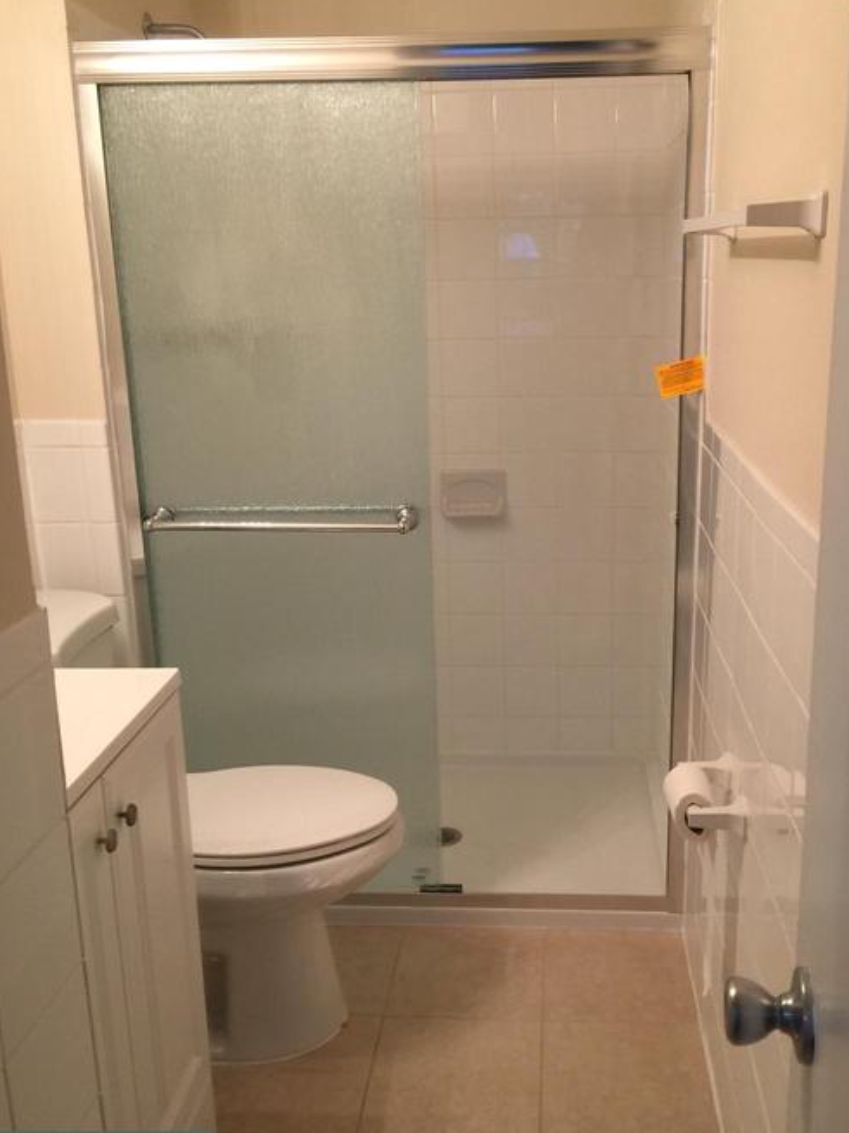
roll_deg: +0.7
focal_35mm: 34
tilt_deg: -10.1
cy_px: 538
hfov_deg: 41.6
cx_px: 495
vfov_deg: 53.9
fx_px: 1112
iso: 32
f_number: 2.2
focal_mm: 4.15
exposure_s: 1/15
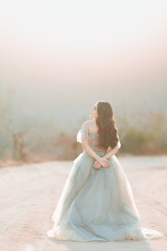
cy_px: 126
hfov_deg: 10.2
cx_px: 84
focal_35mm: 135
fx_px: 939
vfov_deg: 15.2
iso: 100
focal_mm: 135
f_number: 1.8
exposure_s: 1/2000
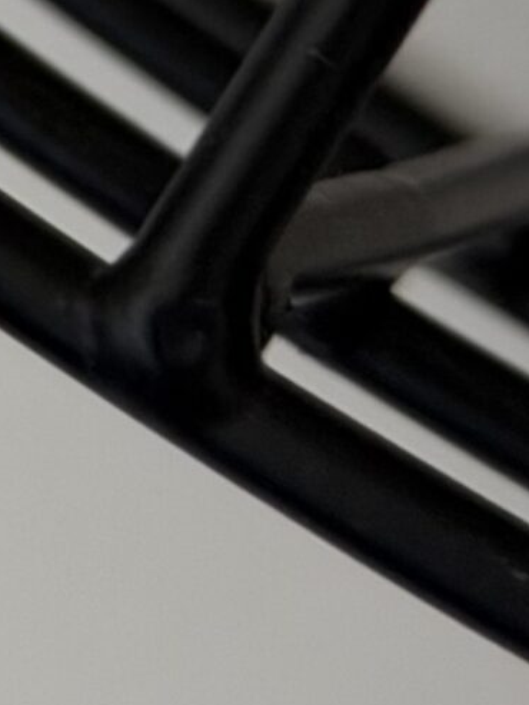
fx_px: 5071
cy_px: -395
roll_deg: -30.0
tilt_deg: -7.7
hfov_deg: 5.8
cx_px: -723
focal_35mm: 249
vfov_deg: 7.8
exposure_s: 1/60
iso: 160
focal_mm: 6.76
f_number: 1.78
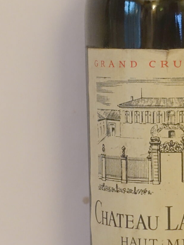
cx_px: 178
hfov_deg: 8.9
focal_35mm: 166
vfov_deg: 11.9
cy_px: 87
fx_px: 1176
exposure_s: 1/25
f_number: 2.8
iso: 800
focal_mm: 20.05
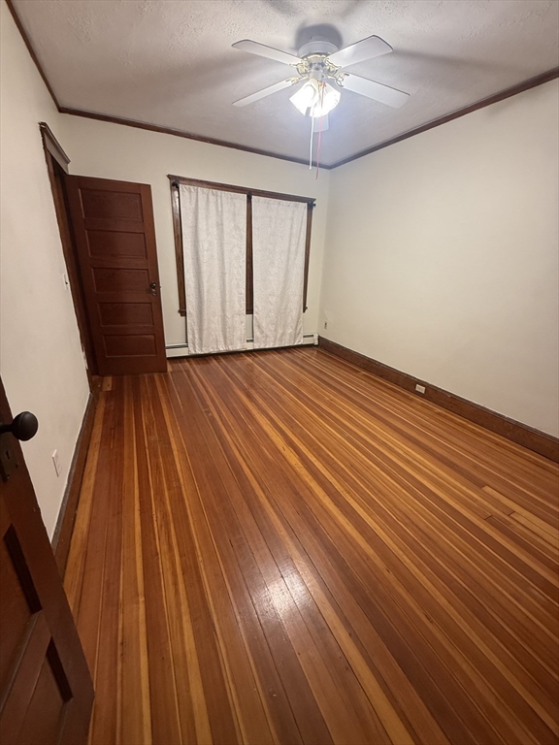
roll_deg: -2.0
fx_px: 301
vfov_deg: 102.1
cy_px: 372
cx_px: 280
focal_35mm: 14
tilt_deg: -19.9
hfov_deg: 85.7
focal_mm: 2.22
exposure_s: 1/60
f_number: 2.2
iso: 320
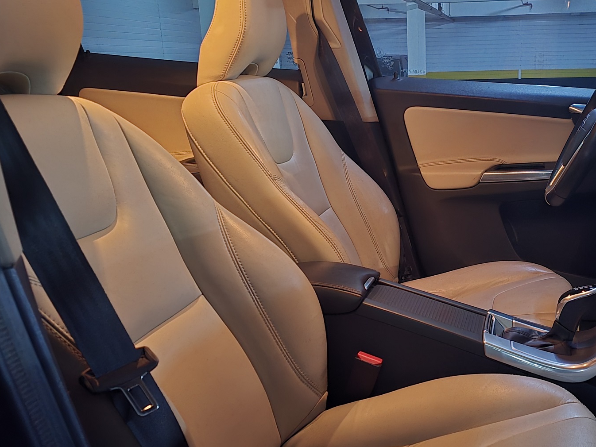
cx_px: 416
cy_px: 250
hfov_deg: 44.8
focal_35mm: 41
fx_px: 706
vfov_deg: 35.1
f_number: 1.7
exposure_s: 1/30
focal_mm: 6.3
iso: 2500
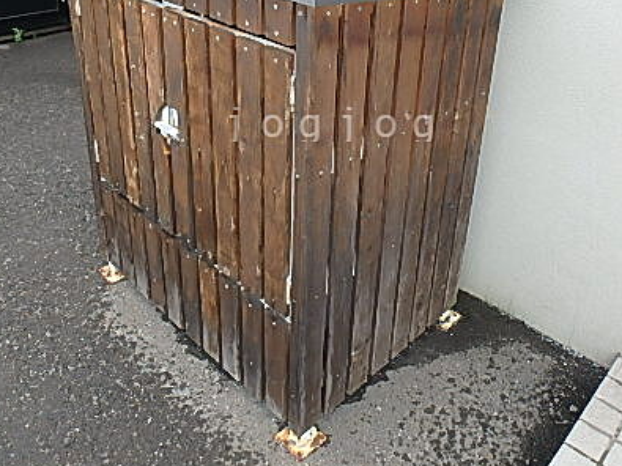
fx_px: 611
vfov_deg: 40.7
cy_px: 123
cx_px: 334
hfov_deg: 53.9
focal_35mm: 34
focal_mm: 3.7
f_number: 3.5
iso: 125
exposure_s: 1/60
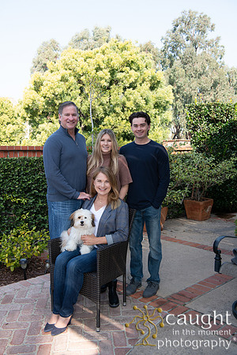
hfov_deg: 37.9
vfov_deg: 54.4
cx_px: 118
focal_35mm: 35
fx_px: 346
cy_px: 178
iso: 250
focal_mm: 35
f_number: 8
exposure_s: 1/160
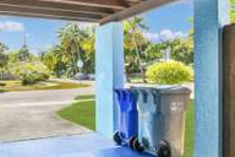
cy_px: 72
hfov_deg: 48.5
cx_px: 121
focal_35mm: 40
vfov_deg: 33.4
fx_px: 261
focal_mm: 16
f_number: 11
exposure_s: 1/60
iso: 200
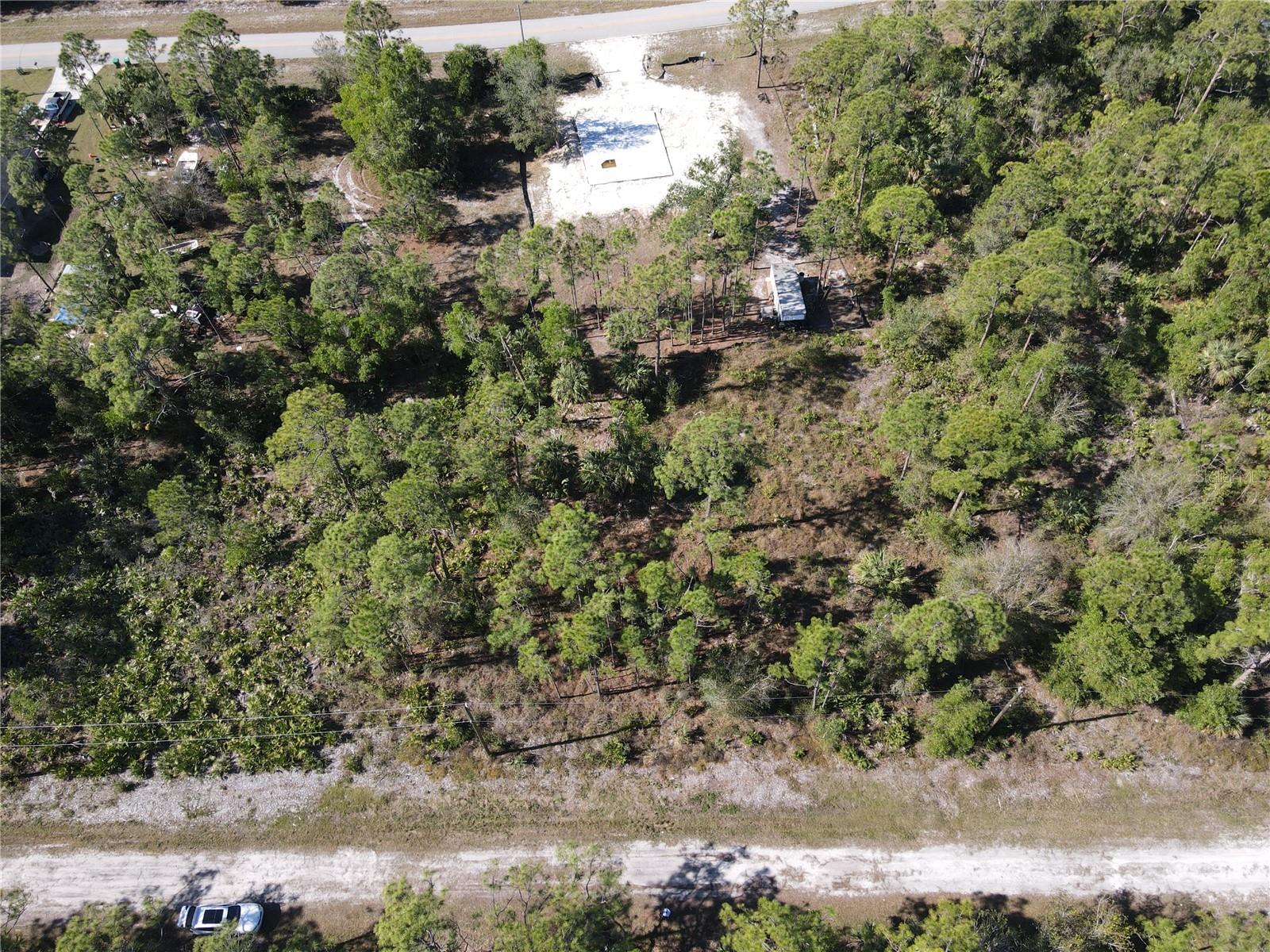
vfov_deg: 56.8
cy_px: 476
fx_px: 881
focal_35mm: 24
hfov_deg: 71.6
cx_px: 635
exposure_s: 1/350
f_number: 2.8
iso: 100
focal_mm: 4.5
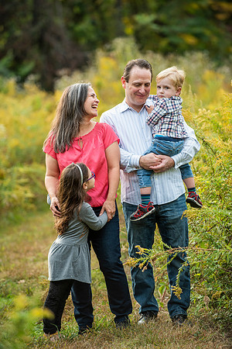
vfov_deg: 10.8
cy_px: 174
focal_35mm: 190
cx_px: 116
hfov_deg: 7.2
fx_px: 1837
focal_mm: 190
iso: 500
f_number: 3.5
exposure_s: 1/640
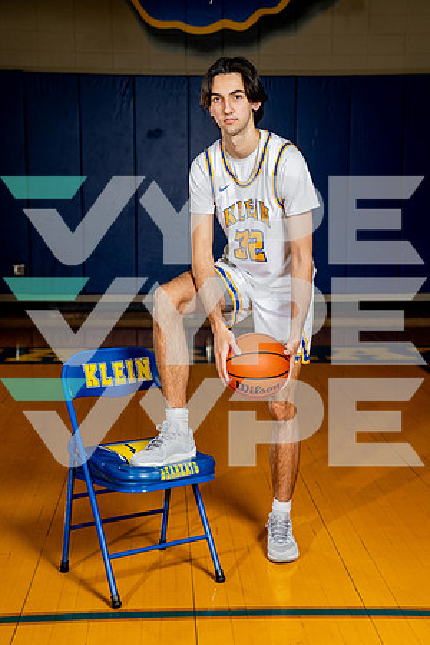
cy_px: 322
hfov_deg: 21.9
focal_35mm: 62
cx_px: 215
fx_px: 1111
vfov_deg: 32.4
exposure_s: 1/250
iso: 160
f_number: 4
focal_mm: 62
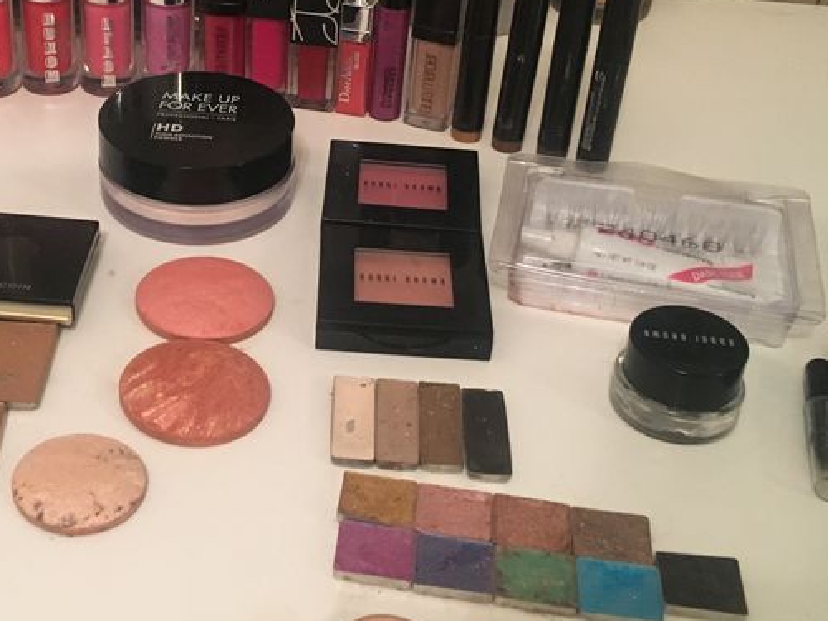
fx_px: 1387
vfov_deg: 25.1
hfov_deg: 32.6
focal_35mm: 58
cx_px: 211
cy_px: 228
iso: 200
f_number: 2.2
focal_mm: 4.15
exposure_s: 1/20
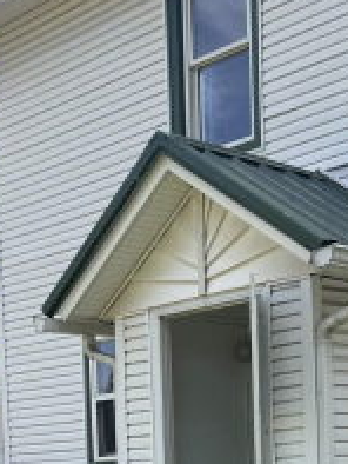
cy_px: 564
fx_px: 1178
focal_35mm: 88
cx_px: 141
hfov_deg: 16.8
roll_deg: +1.7
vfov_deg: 20.7
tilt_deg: -2.3
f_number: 1.5
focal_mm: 5.7
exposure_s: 1/2083
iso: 50
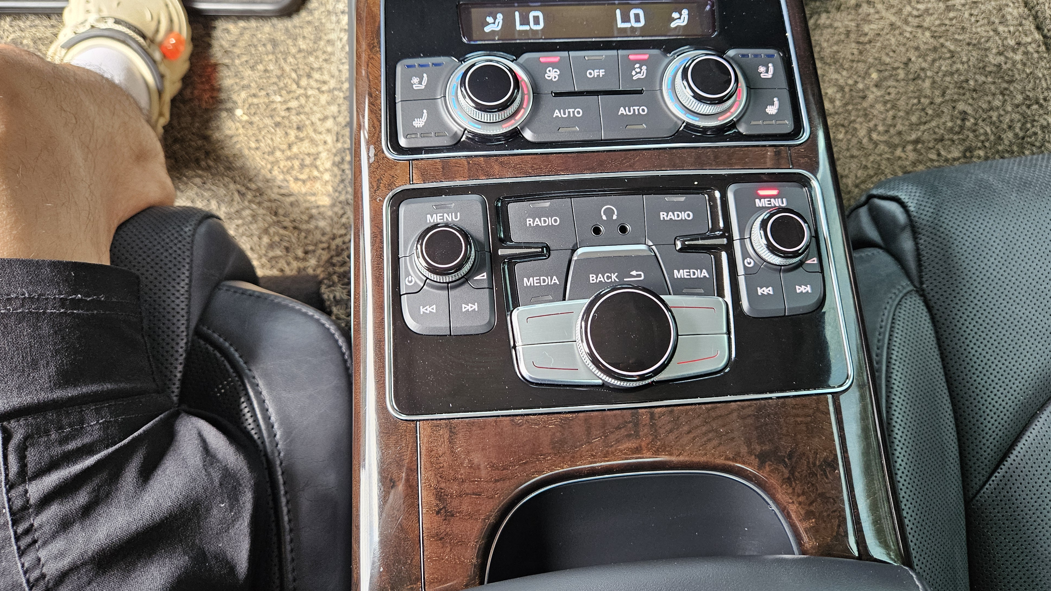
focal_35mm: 26
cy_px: 241
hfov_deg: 71.9
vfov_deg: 44.2
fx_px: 725
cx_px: 531
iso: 320
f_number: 1.8
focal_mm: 5.4
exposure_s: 1/120
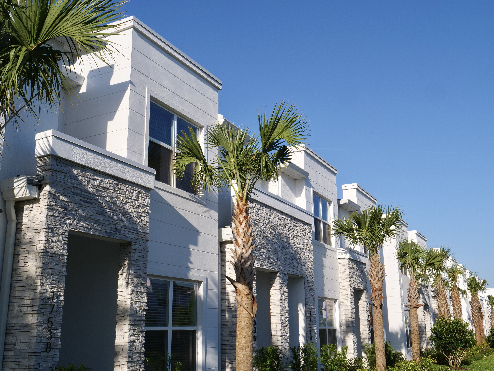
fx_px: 542
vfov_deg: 37.7
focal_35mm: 38
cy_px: 186
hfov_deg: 49.0
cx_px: 247
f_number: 8
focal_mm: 19
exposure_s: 1/640
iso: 200
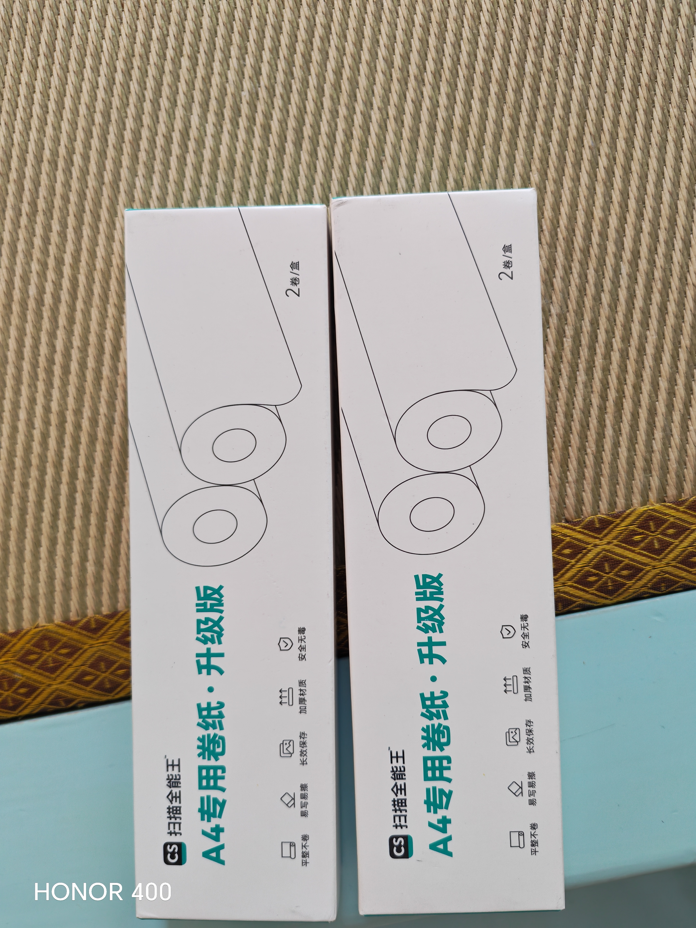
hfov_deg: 51.4
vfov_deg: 65.3
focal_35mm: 27
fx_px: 724
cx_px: 348
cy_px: 464
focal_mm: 6.12
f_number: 1.9
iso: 800
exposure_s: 1/100
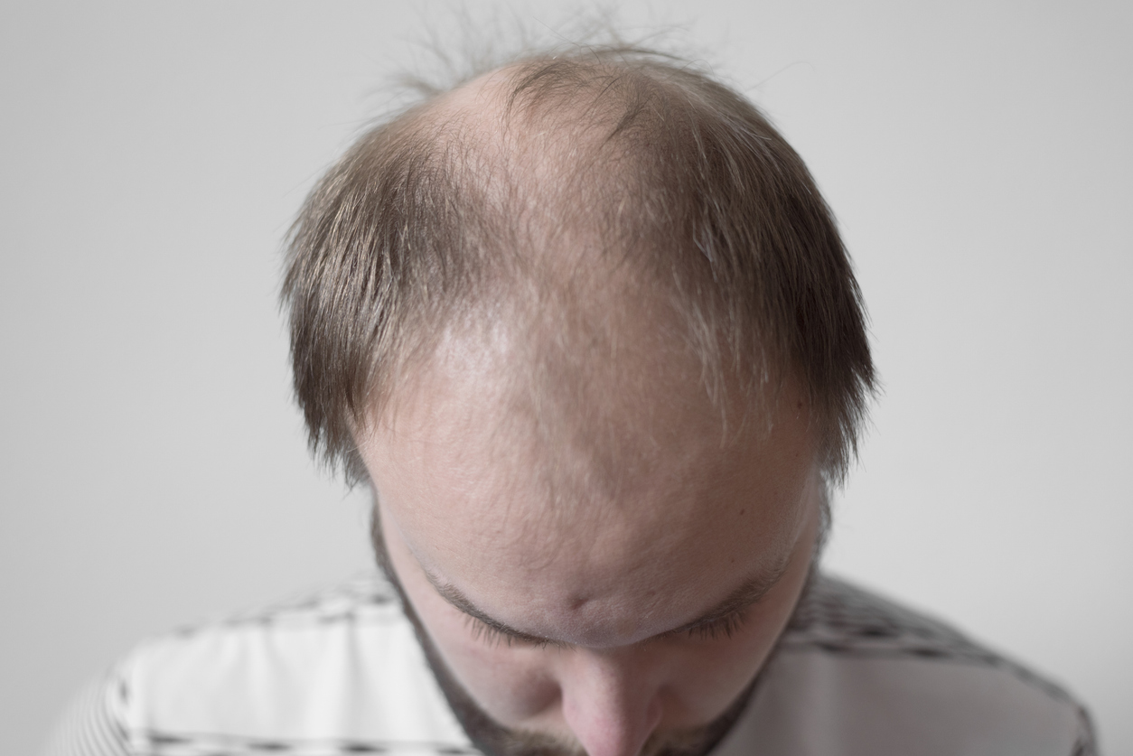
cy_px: 378
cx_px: 566
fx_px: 1574
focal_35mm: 50
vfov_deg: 27.0
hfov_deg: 39.6
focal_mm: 50
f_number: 3.2
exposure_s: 1/60
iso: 500
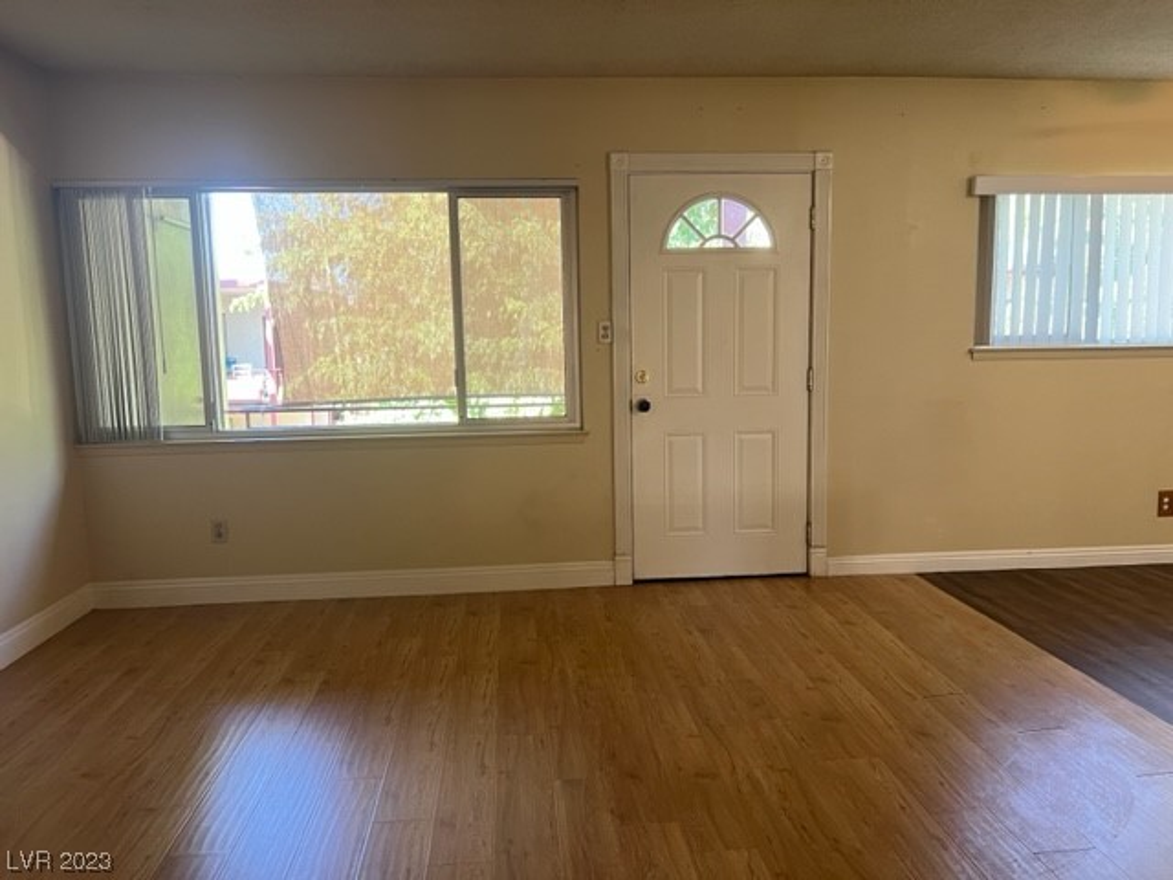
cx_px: 586
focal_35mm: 26
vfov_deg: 53.1
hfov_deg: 67.3
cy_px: 440
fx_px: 881
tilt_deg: -6.8
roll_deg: +1.2
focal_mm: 5.7
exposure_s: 1/60
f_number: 1.5
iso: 200
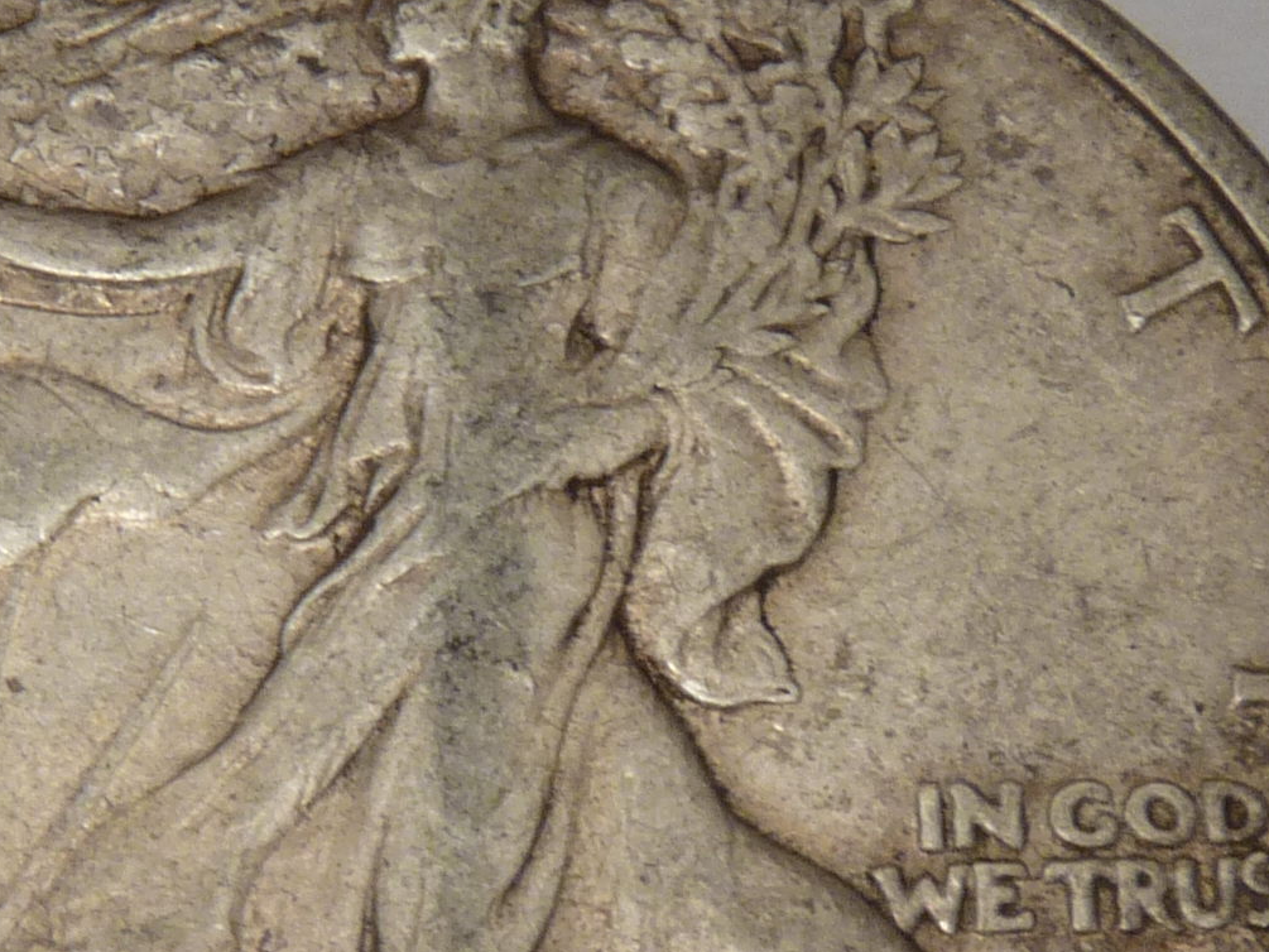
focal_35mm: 212
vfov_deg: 7.0
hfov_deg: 9.3
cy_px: 665
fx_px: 7773
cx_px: 418
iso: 100
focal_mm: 10.4
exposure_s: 1/40
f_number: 7.1
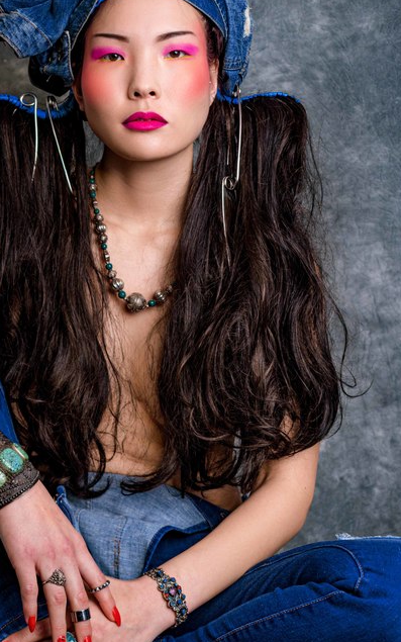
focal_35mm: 74
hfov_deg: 17.5
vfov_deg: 27.8
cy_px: 260
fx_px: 1294
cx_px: 112
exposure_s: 1/250
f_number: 2.8
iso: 200
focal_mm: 26
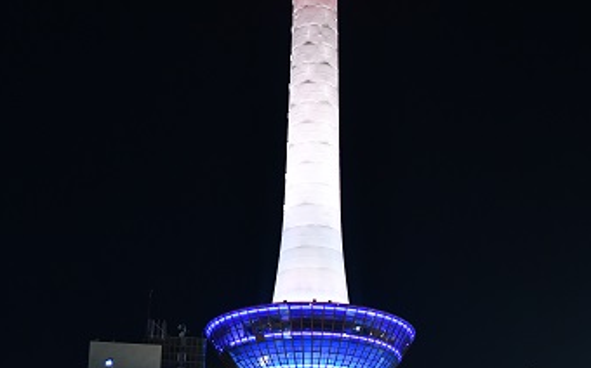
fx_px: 1304
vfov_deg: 16.1
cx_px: 315
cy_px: 144
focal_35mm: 81
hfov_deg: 25.5
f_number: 2.5
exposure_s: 1/40
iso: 1000
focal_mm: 30
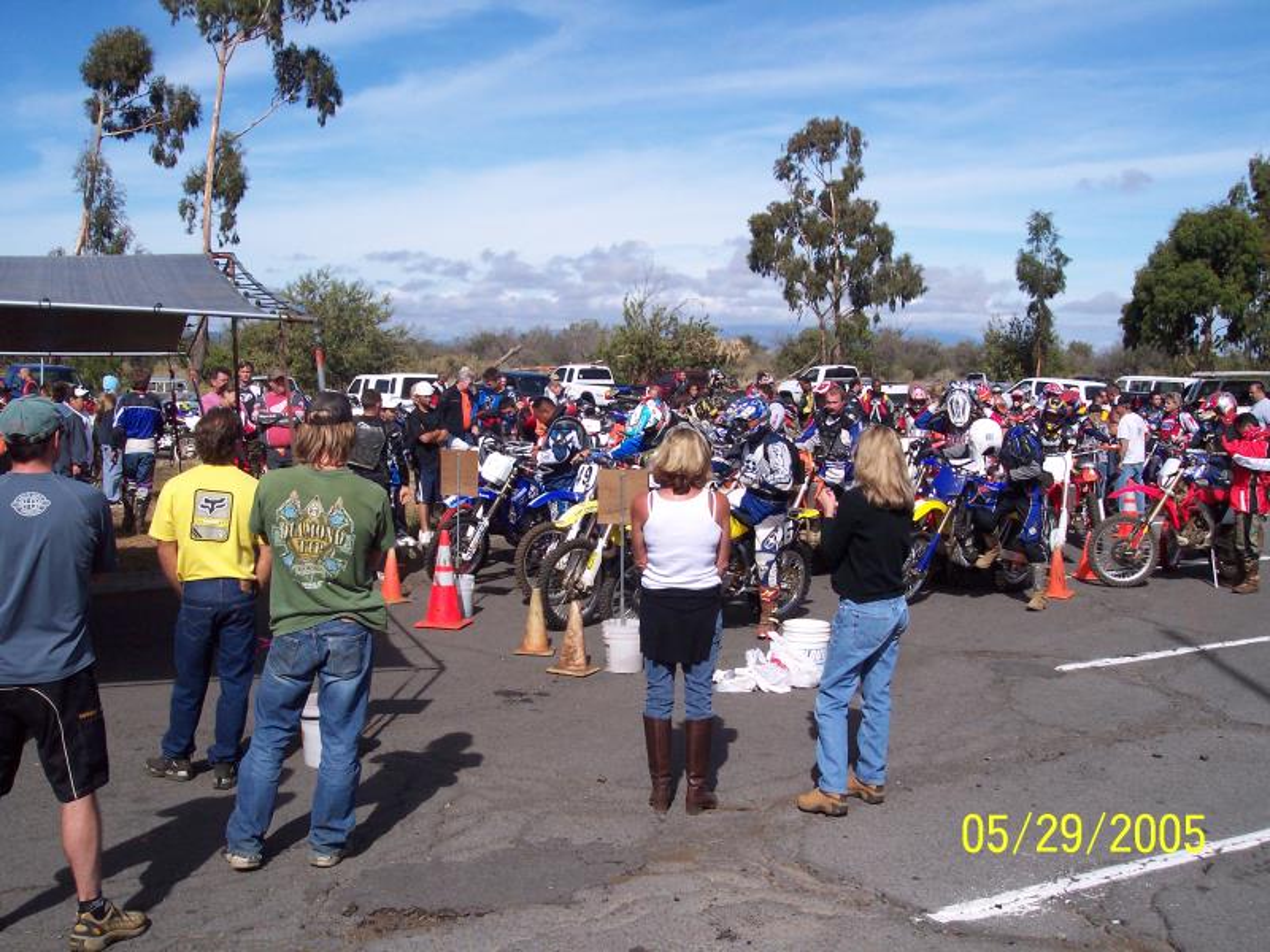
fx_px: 1394
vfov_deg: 37.7
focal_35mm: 38
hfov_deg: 49.0
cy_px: 476
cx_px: 635
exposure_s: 1/1000
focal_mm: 8
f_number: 4.8
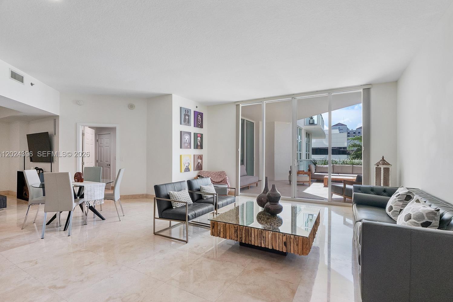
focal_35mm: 16
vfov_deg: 73.7
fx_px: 201
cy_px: 155
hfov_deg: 96.7
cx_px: 237
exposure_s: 1/200
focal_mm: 10
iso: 800
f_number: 8
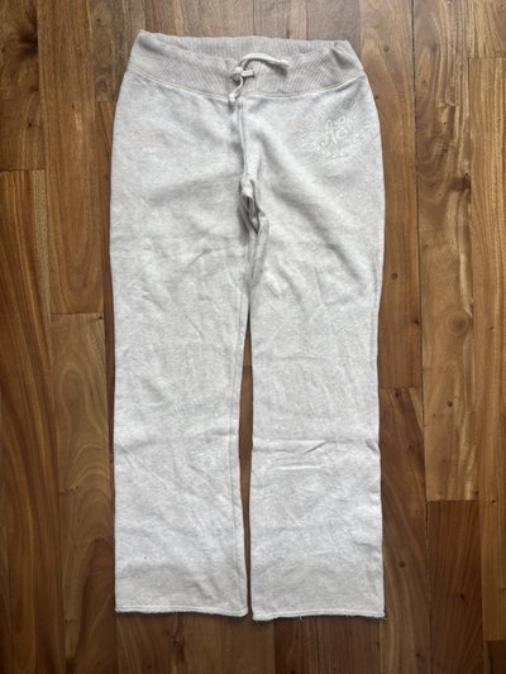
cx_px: 253
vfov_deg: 67.3
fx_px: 507
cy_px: 337
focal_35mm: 26
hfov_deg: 53.1
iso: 50
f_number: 1.6
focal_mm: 5.96
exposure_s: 1/286
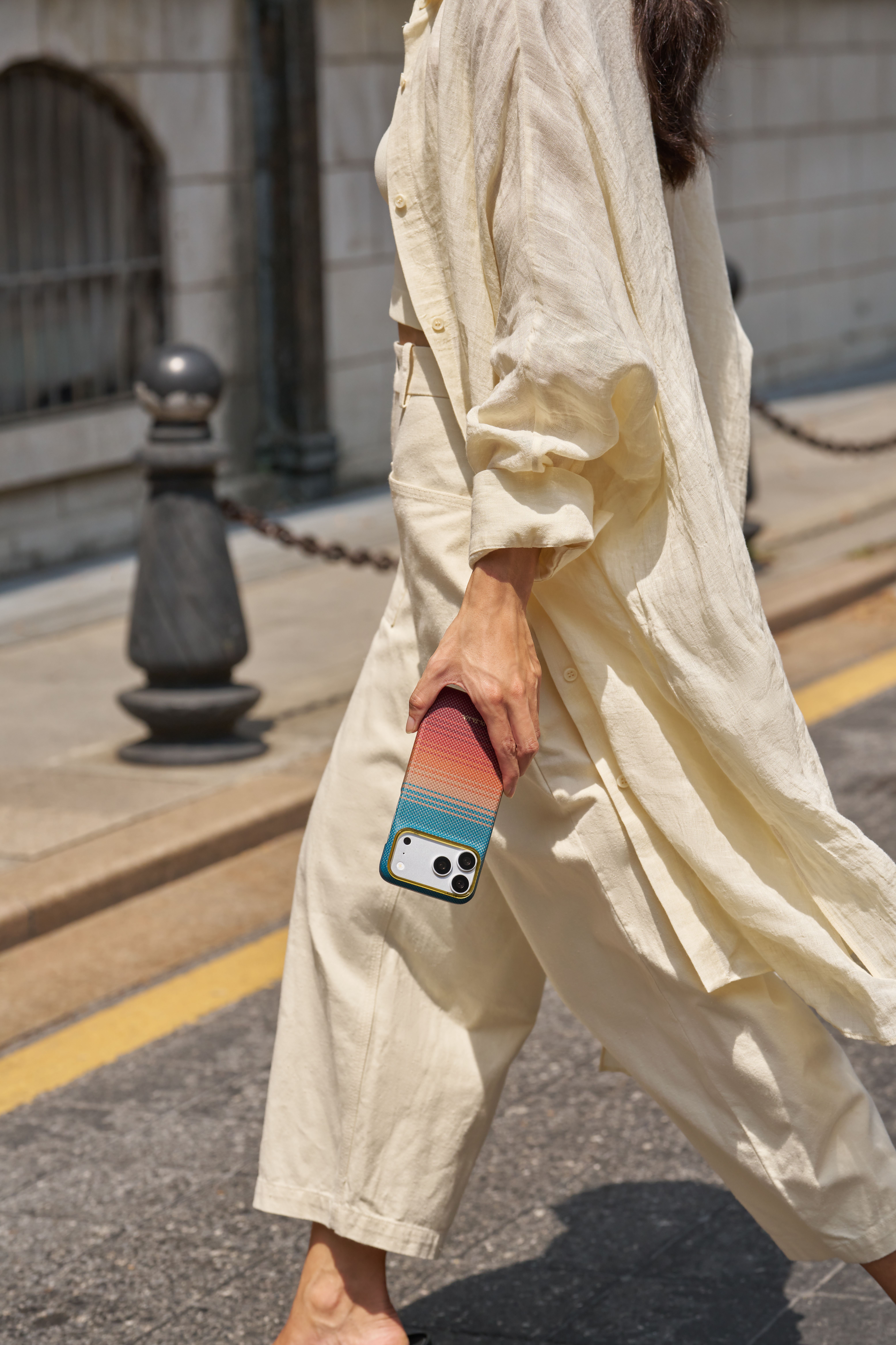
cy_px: 672
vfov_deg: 22.6
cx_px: 448
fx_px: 3360
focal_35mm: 90
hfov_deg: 15.2
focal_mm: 90
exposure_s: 1/2000
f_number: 5.6
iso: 400
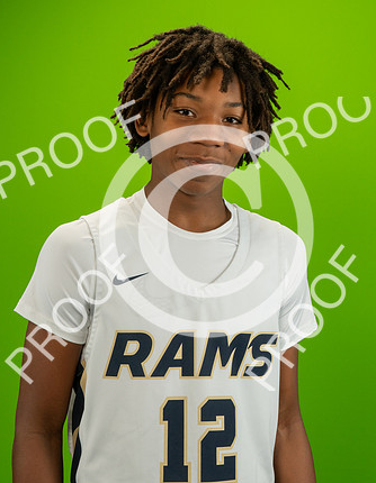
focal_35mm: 86
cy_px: 223
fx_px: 1218
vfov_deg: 22.5
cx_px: 208
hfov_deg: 17.5
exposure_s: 1/60
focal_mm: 53
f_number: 18
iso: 800
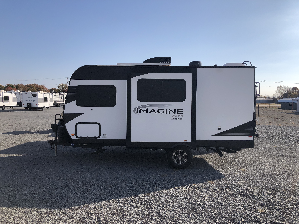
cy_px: 112
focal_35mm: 28
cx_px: 150
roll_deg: -0.7
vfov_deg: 49.7
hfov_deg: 63.4
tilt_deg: -4.5
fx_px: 242
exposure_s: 1/2667
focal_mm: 3.99
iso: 25
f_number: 1.8
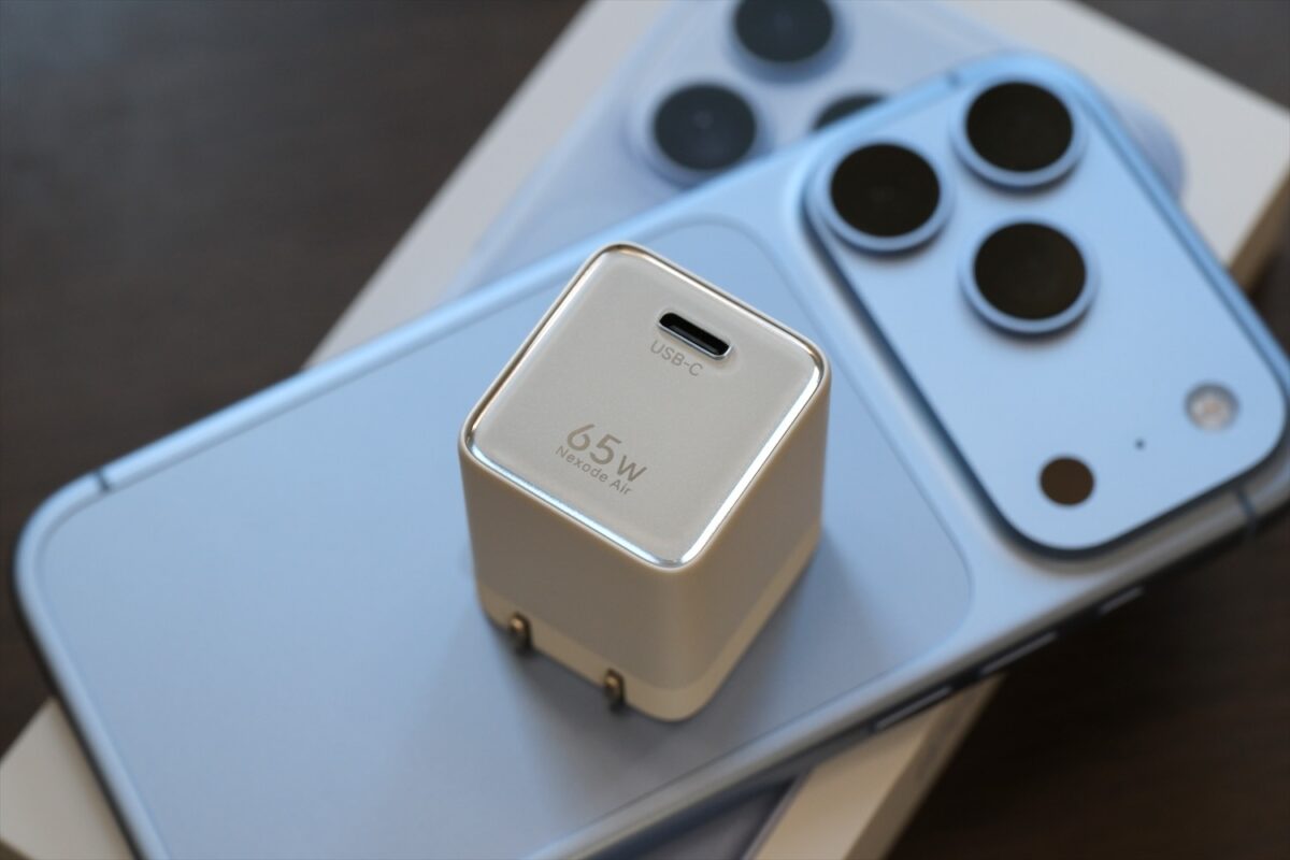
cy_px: 430
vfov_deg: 16.5
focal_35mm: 83
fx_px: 2974
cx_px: 645
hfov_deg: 24.5
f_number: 5
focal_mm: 55
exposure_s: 1/125
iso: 640
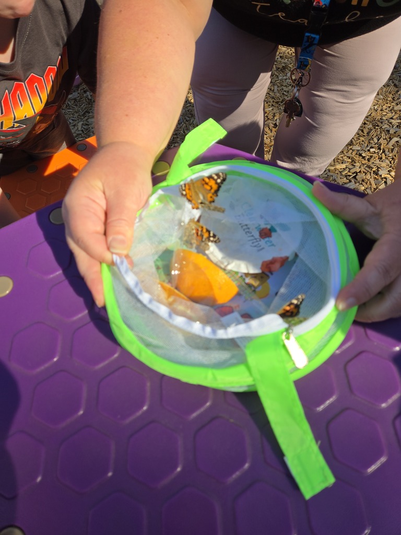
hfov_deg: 58.9
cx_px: 200
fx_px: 355
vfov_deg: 73.9
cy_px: 268
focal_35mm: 23
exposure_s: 1/1472
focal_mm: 5.4
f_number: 1.8
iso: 25
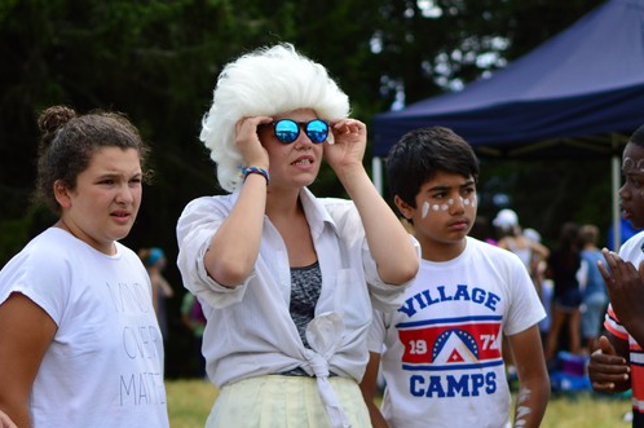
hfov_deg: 18.9
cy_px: 254
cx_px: 313
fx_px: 1931
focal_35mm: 108
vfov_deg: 12.6
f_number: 1.8
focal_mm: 35
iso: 100
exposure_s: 1/3200
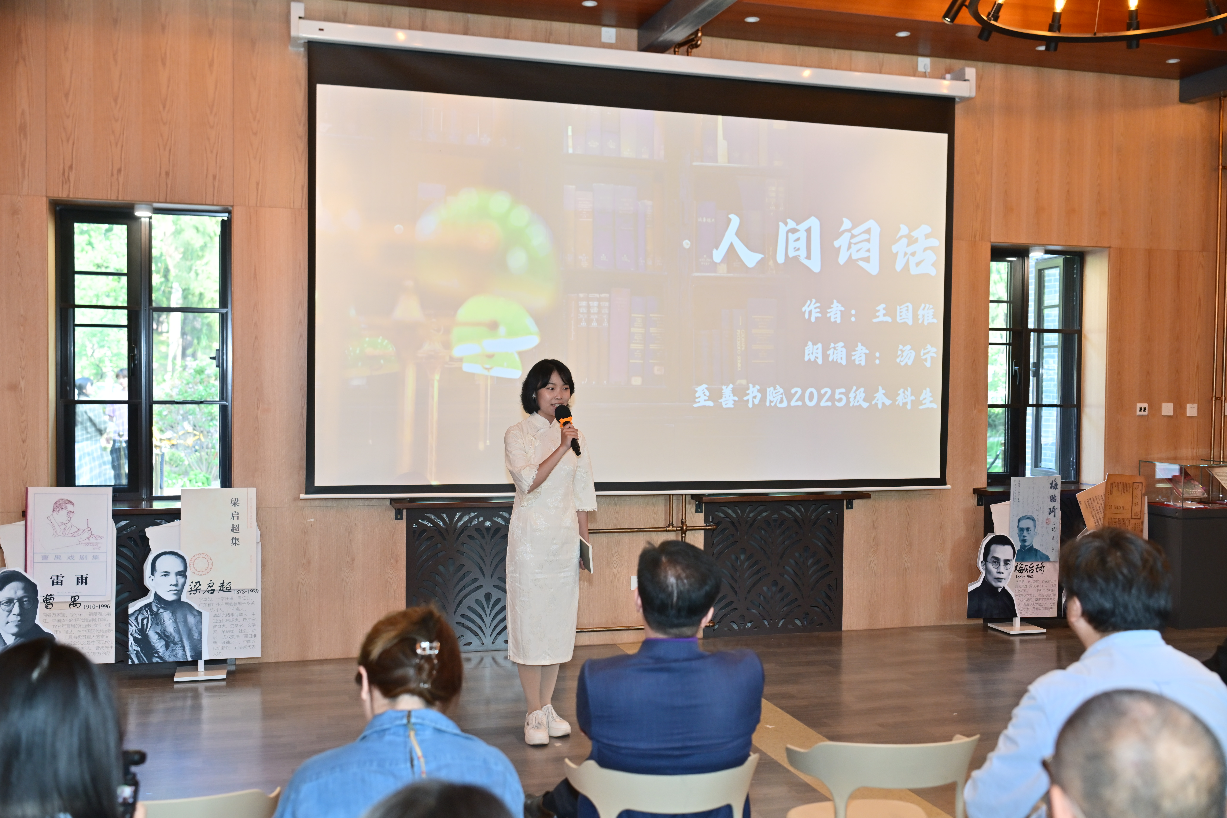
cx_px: 614
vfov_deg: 37.9
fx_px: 1193
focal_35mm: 35
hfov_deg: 54.4
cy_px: 409
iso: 640
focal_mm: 35
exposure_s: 1/125
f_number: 3.5
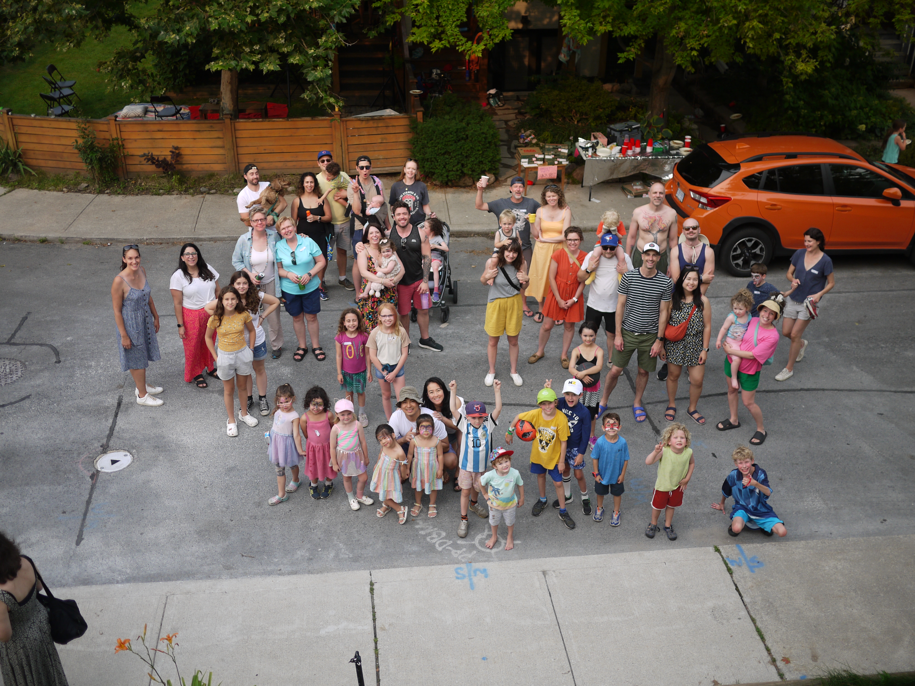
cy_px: 343
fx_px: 1057
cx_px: 458
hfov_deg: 46.8
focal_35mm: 40
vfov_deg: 36.0
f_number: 1.8
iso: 100
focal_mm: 20
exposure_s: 1/1000
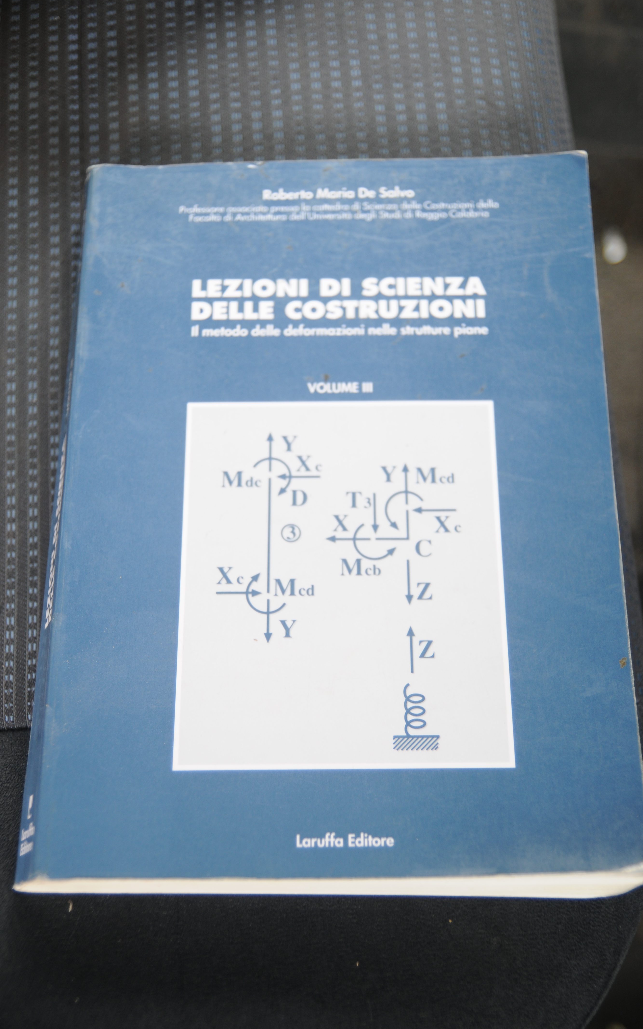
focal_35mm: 48
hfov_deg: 27.1
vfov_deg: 42.2
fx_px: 1332
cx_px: 328
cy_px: 514
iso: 200
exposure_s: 1/60
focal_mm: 31
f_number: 3.2
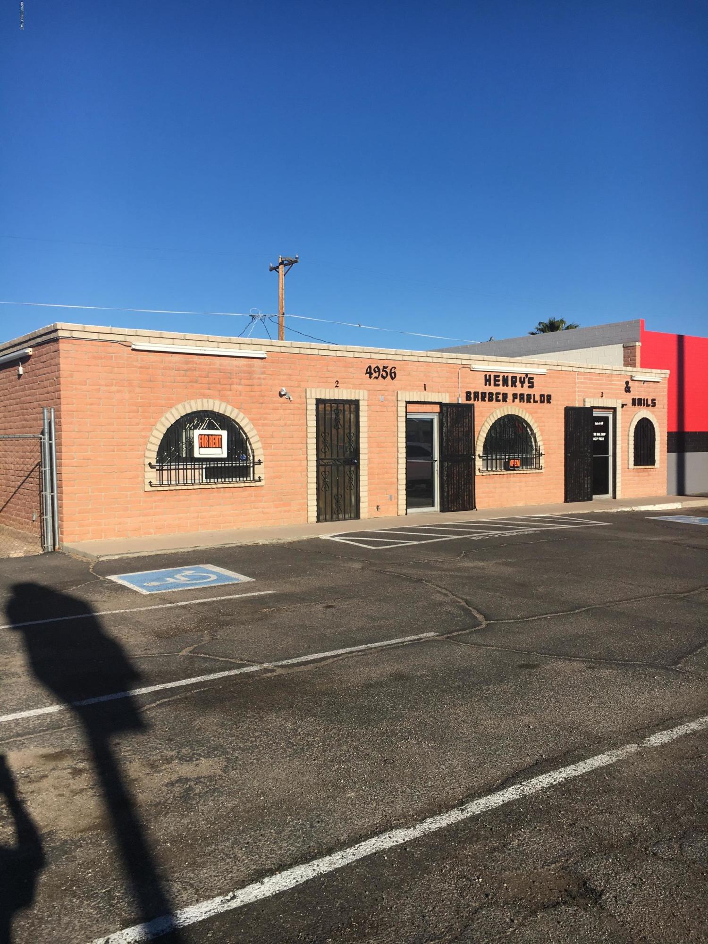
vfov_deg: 61.7
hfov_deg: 48.2
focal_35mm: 29
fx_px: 791
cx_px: 354
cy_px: 472
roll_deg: +0.8
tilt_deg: -2.5
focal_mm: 4.15
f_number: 2.2
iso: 25
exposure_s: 1/1923
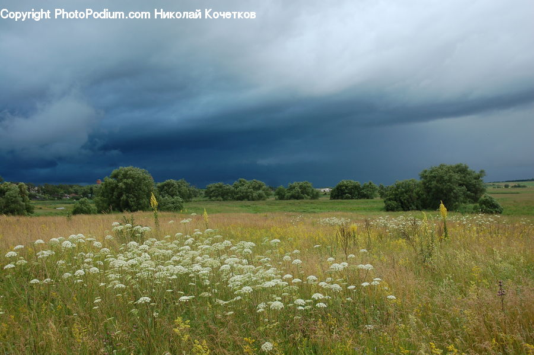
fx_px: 489
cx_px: 267
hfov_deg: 57.3
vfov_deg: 39.9
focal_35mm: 33
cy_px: 178
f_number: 4.5
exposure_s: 1/80
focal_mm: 22
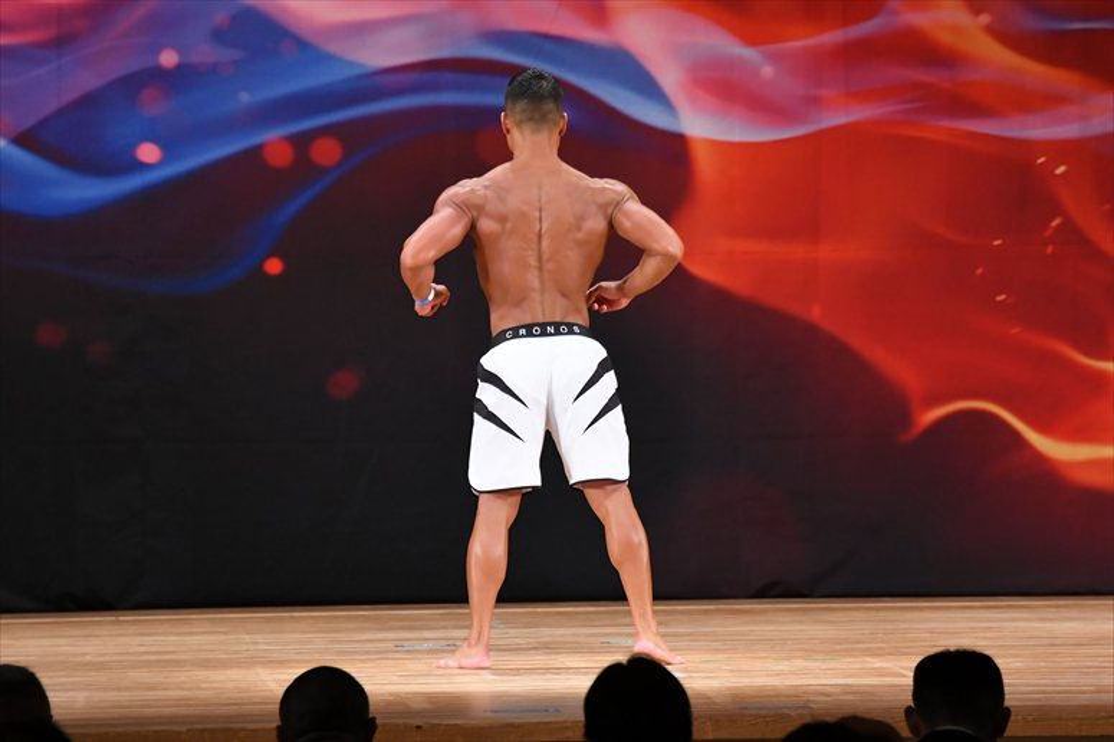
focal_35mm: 240
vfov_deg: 5.7
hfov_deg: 8.6
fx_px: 7423
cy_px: 371
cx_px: 557
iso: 3200
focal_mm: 160
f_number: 5.6
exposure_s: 1/400
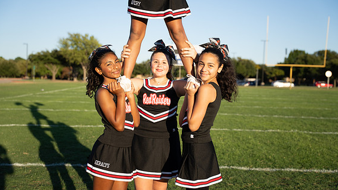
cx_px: 167
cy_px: 86
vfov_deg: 24.0
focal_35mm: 50
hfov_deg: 41.3
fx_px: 448
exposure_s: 1/1600
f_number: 2.8
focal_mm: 46.5
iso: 160
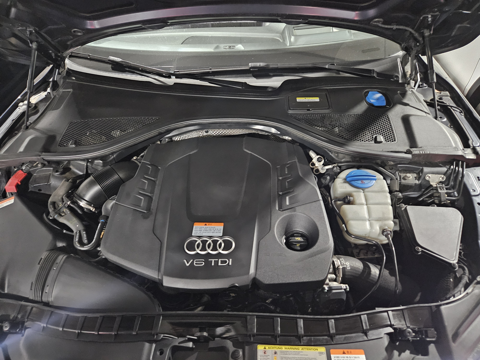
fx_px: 319
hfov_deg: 73.9
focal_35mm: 23
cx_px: 240
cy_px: 180
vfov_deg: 58.9
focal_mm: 5.4
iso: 1600
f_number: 1.8
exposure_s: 1/20
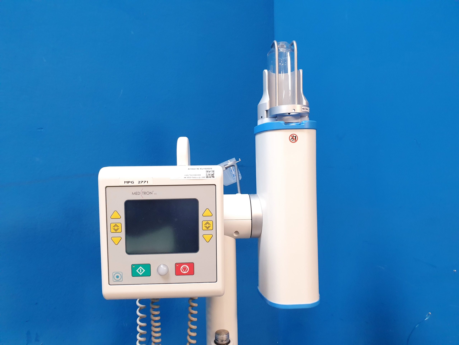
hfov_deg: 67.3
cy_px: 172
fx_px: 345
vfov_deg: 53.1
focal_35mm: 26
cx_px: 230
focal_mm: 4.3
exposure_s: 1/50
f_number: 2.4
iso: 320
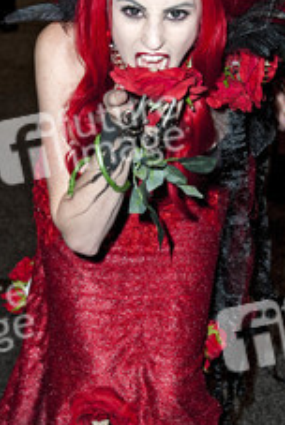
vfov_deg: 23.1
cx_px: 143
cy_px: 234
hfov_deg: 15.6
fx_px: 1042
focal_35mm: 88
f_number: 5.6
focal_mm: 50
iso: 320
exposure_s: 1/320
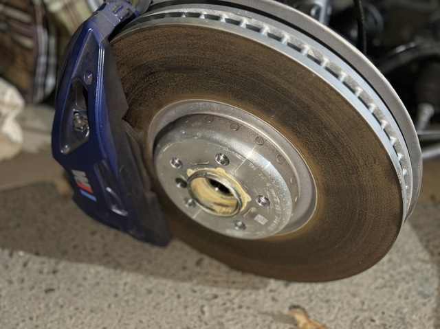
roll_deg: +1.2
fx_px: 610
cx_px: 220
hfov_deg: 39.7
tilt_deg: -42.1
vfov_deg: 30.2
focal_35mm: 48
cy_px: 164
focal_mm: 6.86
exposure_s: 1/25
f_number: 1.78
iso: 800
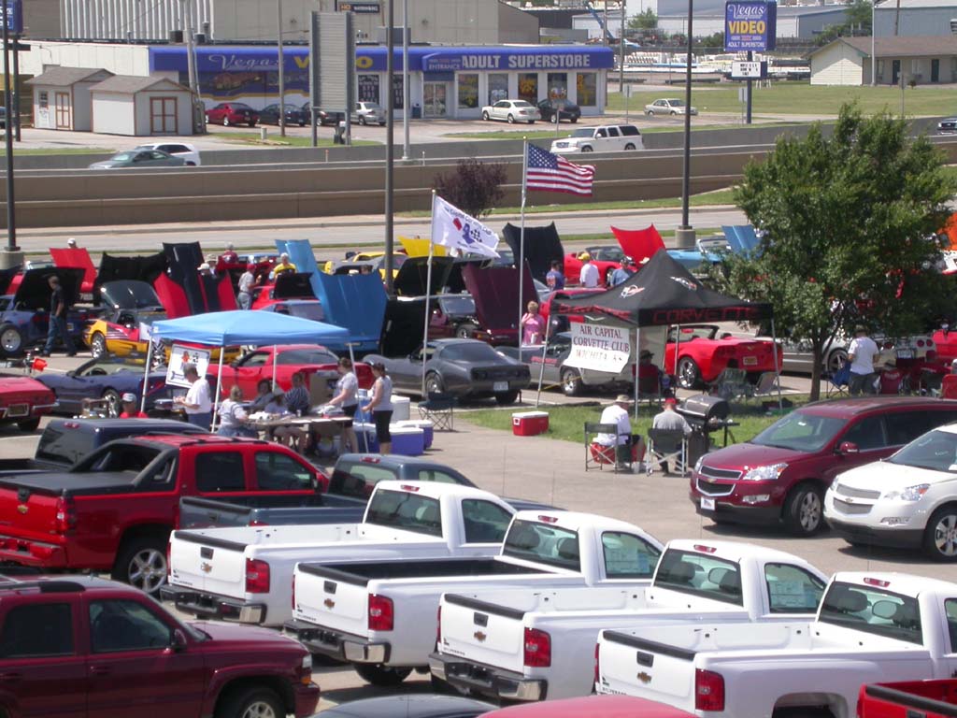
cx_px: 478
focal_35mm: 154
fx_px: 4258
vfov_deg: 9.6
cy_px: 359
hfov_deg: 12.8
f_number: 7.3
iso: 100
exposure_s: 1/310
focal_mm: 32
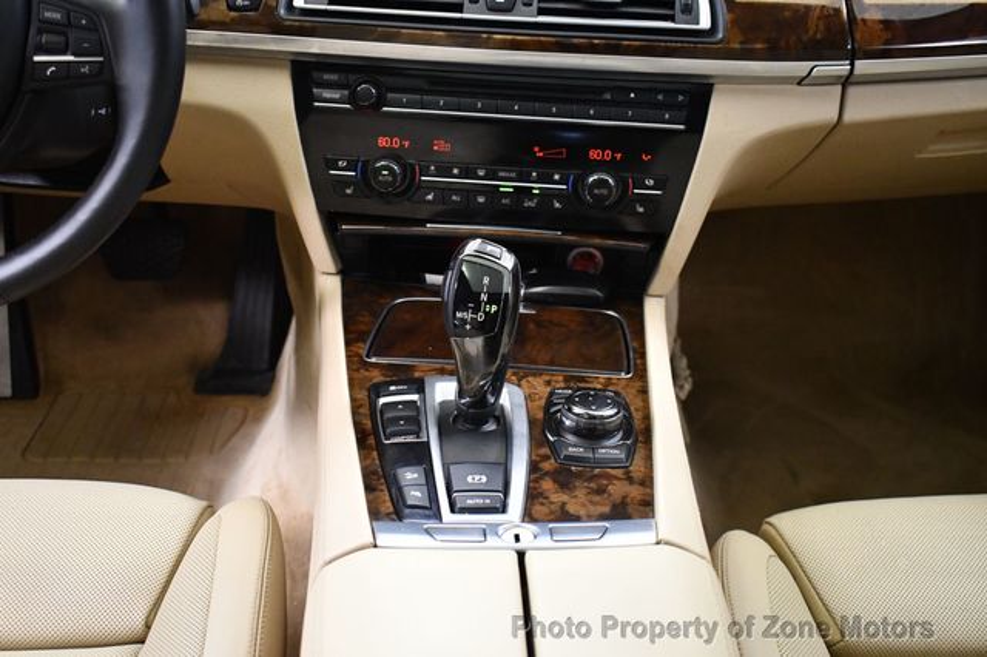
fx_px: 1178
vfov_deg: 31.2
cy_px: 328
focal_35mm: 43
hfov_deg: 45.5
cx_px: 494
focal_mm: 29
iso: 4500
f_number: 4.2
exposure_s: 1/60
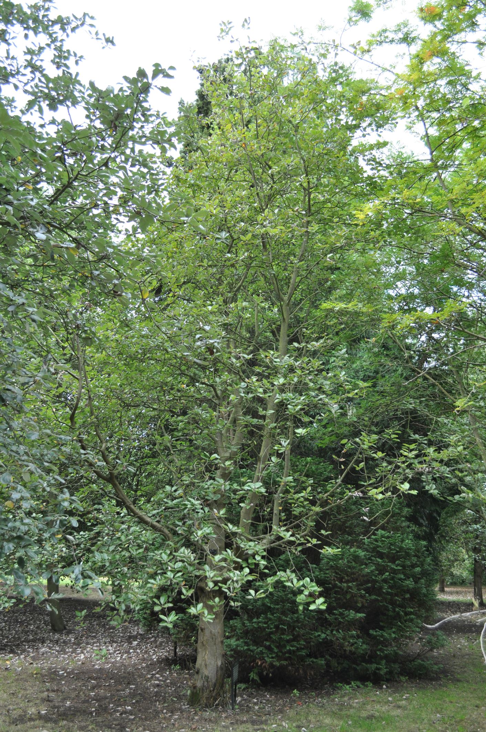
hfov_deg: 36.8
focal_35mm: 36
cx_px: 243
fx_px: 731
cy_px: 366
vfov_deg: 53.2
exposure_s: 1/125
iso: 360
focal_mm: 24
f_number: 5.6
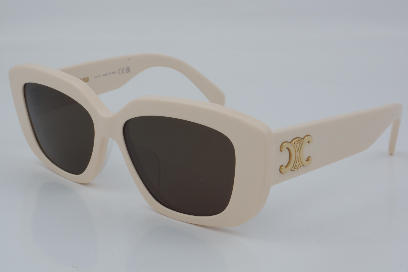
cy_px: 136
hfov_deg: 27.0
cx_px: 204
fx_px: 850
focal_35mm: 75
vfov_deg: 18.2
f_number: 32
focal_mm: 50
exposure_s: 1/4
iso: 100
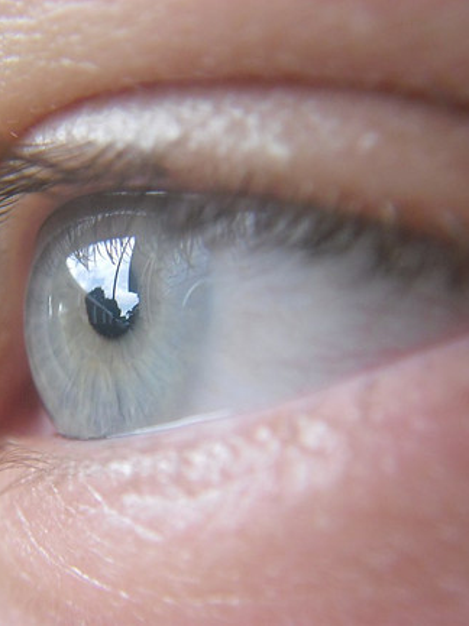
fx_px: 1067
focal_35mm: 59
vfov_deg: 32.7
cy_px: 313
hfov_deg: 24.3
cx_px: 80
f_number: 3.4
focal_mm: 7.7
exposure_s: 1/60
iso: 200
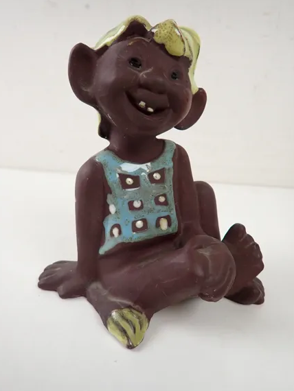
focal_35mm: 20
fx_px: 226
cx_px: 146
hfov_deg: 66.0
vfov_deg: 81.7
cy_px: 193
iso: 200
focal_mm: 3.33
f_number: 2
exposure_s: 1/100
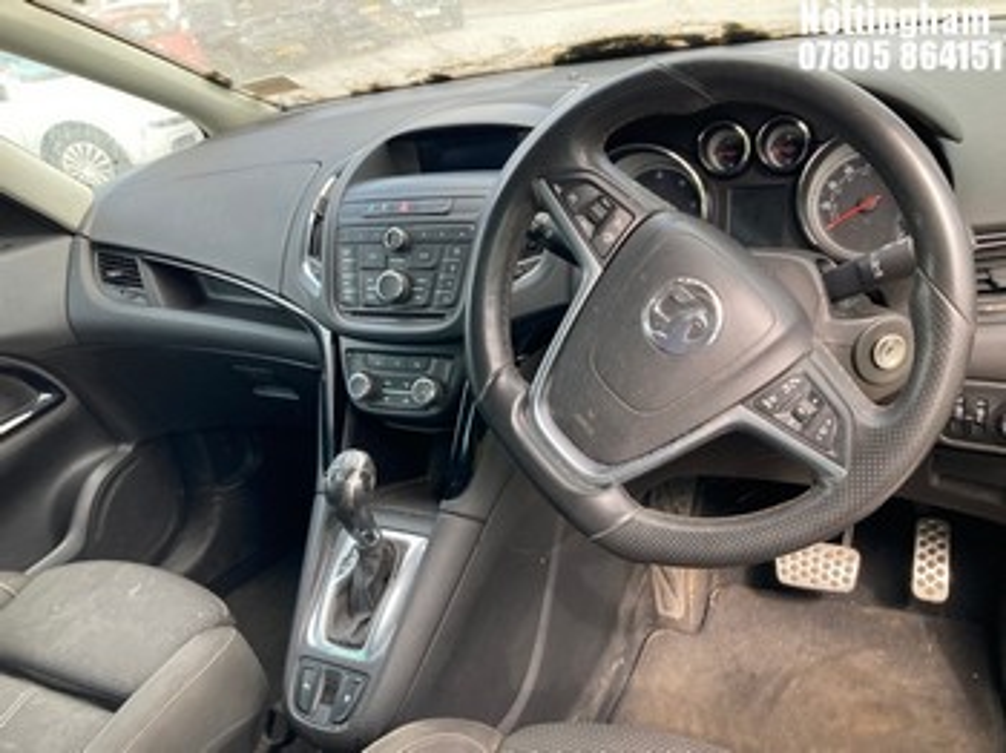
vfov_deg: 49.7
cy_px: 376
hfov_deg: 63.5
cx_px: 503
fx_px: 813
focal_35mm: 28
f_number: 1.8
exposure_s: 1/121
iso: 40
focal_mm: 3.99
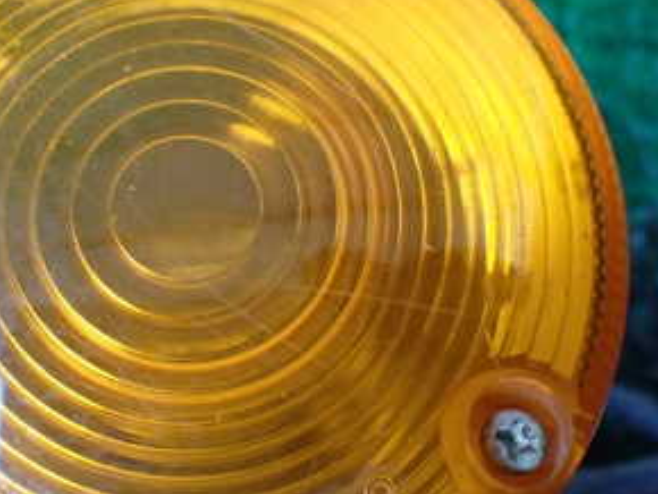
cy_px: 208
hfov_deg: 30.9
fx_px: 1180
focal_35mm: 62
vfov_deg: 23.7
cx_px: 218
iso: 500
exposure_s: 1/125
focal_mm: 5.4
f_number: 2.3
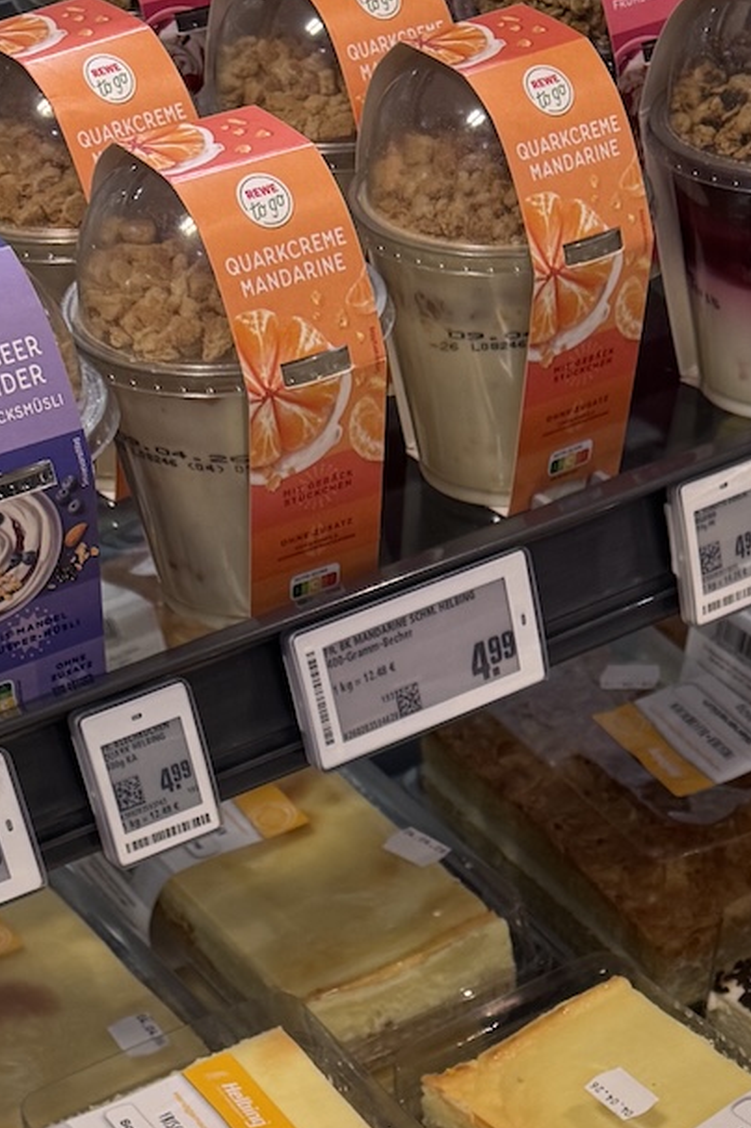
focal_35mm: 79
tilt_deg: -46.4
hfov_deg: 17.1
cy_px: 1462
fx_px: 2475
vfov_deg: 22.9
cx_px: 638
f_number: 1.78
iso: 100
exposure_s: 1/100
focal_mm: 6.76
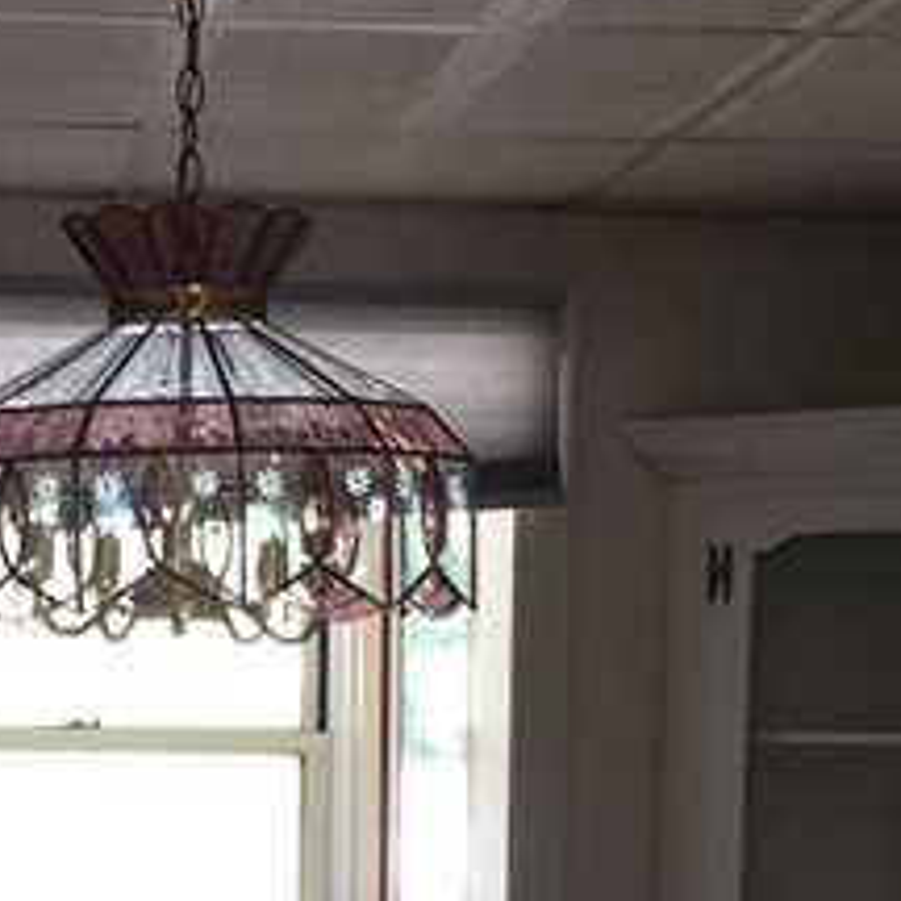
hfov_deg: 16.0
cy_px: 922
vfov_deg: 15.8
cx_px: 167
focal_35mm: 108
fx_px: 3180
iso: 40
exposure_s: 1/24
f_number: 2.4
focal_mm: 3.3
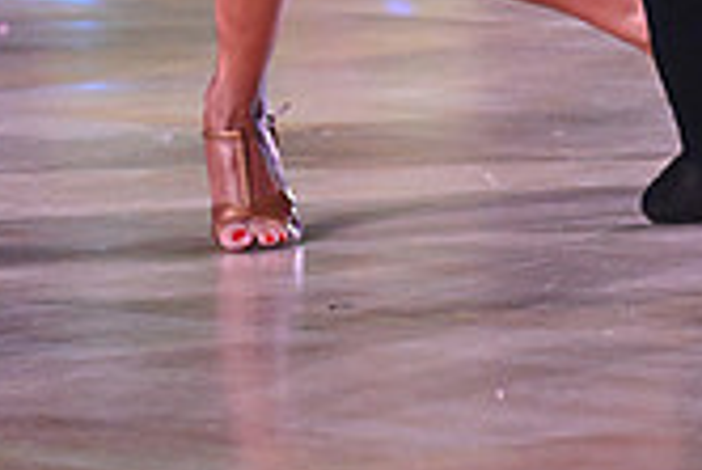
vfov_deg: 2.2
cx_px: 450
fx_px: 11944
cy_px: -580
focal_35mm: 612
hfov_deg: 3.4
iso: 6400
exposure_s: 1/400
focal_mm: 175
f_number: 6.3
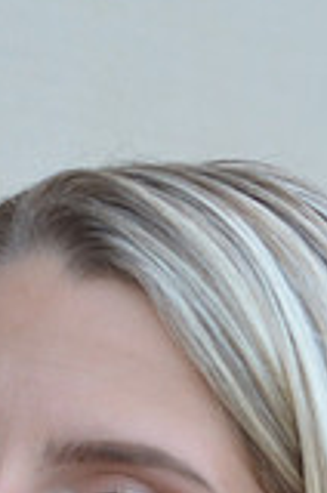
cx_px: 133
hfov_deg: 3.9
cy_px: 872
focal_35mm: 353
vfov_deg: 5.8
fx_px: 4828
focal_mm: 65
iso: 800
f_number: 5
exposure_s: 1/400
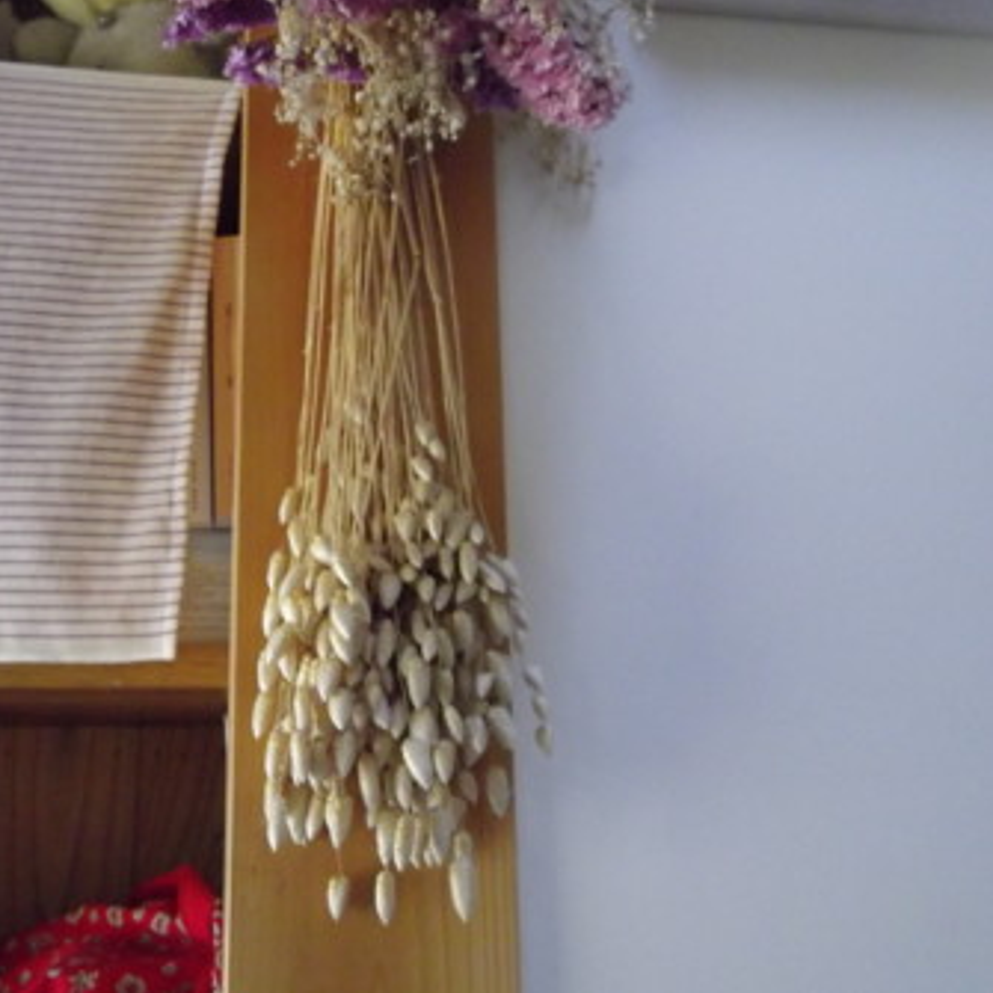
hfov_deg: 43.8
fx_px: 1233
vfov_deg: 43.9
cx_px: 442
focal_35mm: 38
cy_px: 495
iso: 800
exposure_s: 1/50
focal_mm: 5.8
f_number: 3.5
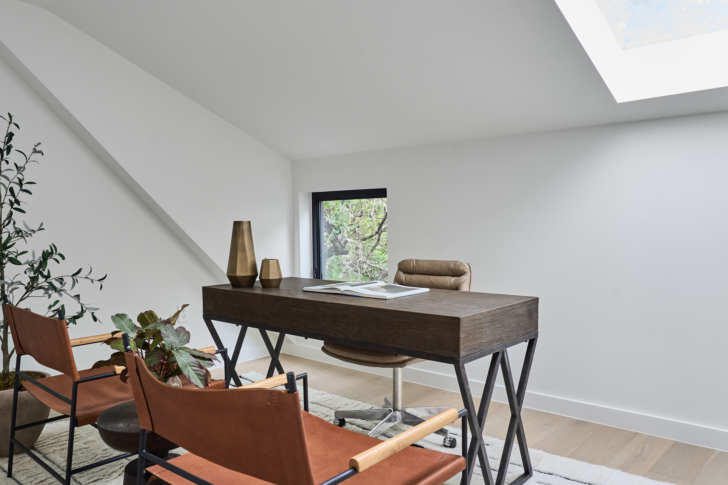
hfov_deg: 67.4
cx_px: 349
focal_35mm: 27
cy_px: 244
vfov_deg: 47.9
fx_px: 546
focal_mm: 19
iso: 1000
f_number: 8
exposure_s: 1/6
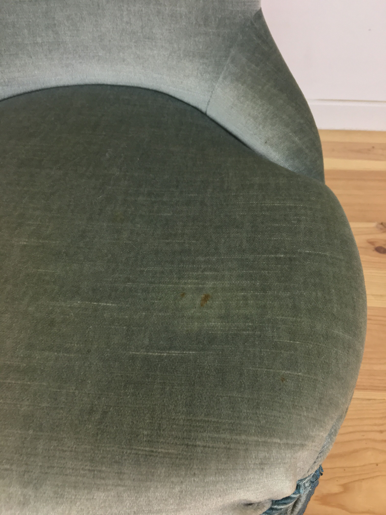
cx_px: 193
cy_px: 258
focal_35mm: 29
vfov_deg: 61.7
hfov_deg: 48.2
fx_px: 431
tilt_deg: -46.0
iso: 80
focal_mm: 4.15
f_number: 2.2
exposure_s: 1/33
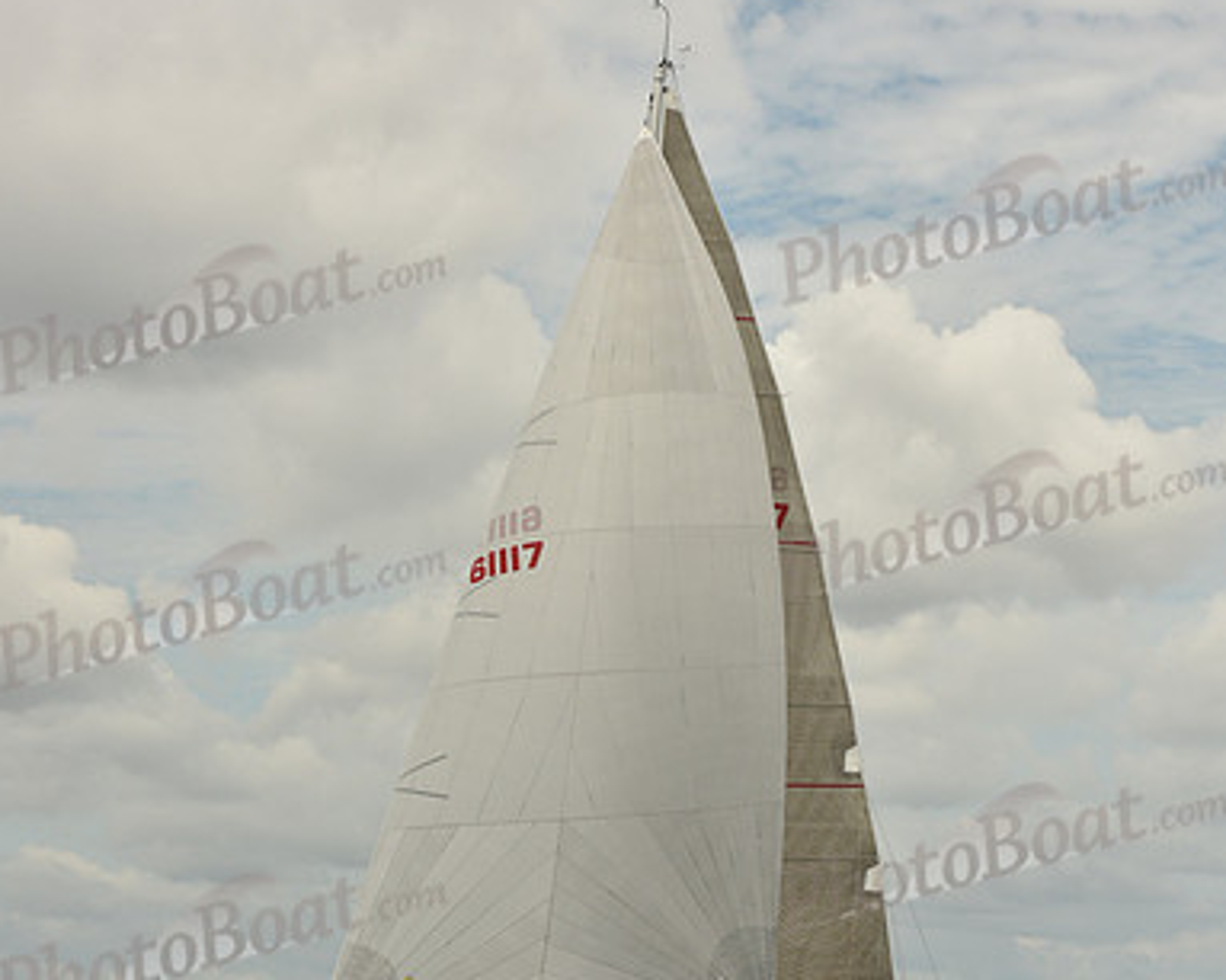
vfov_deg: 12.0
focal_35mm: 128
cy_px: 730
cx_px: 613
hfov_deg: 15.0
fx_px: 4642
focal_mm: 90
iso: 320
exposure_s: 1/1000
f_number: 10
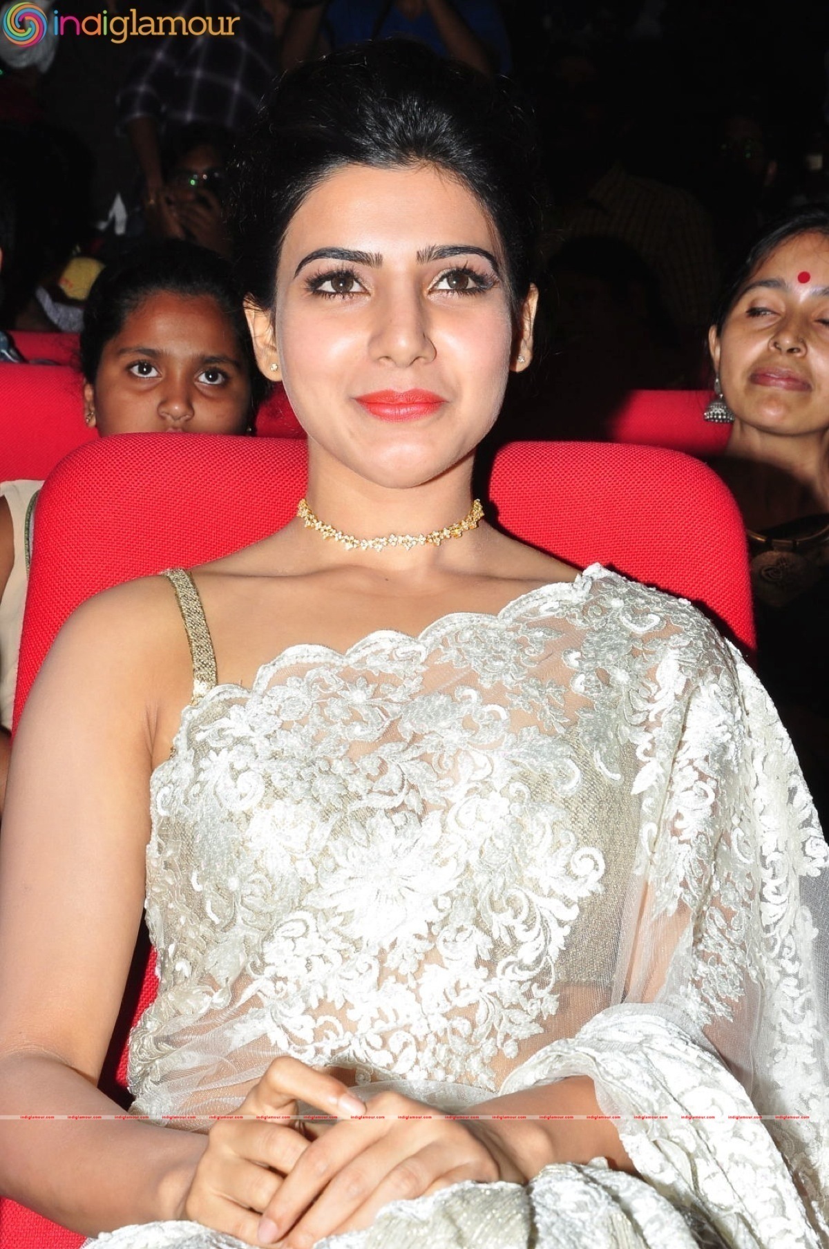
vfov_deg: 26.0
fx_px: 2702
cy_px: 624
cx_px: 414
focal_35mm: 78
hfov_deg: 17.4
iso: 400
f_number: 14
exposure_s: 1/125
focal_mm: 52
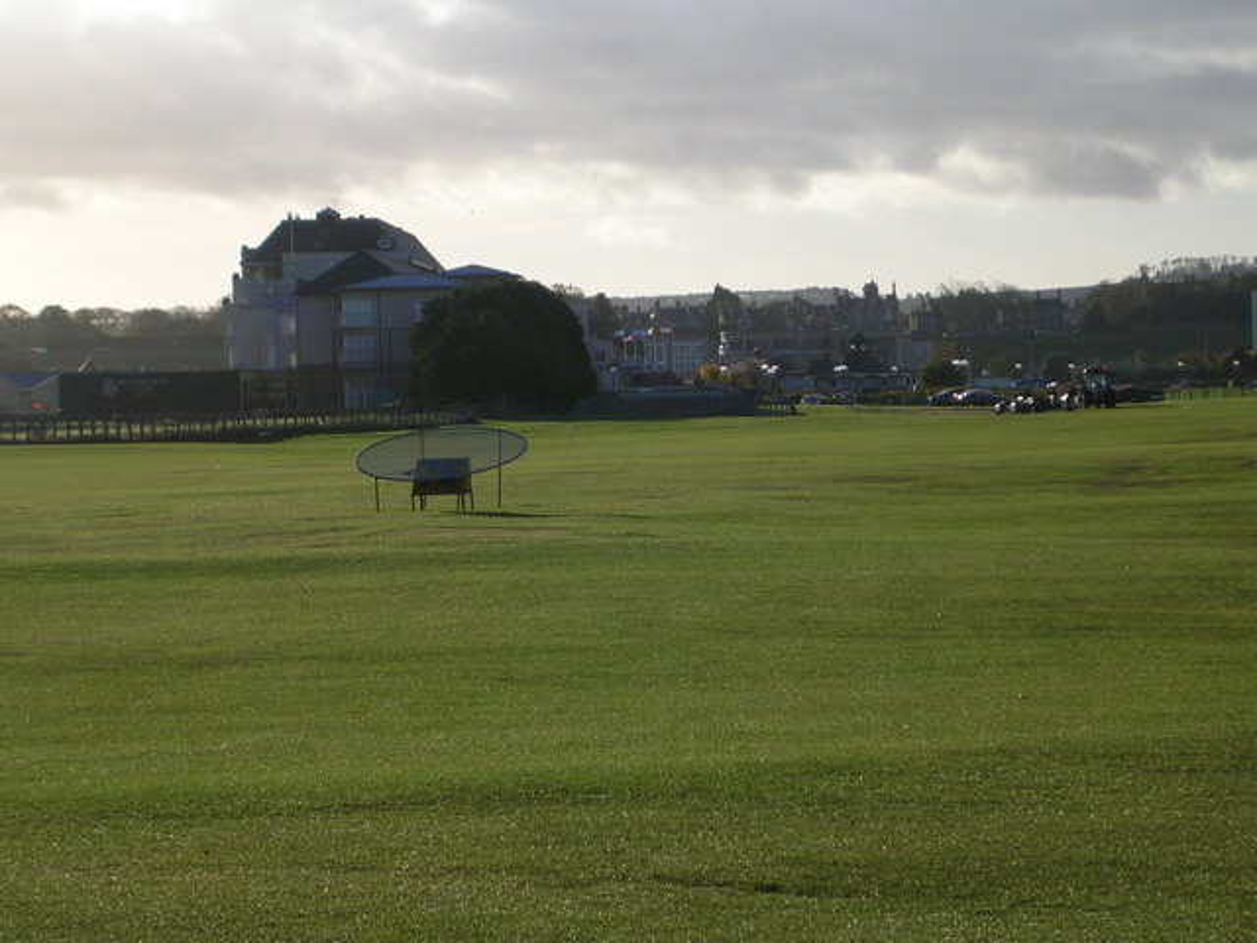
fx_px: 4176
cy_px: 472
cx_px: 628
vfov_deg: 12.9
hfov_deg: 17.1
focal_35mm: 115
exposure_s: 1/496
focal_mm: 17.4
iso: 50
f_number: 4.9
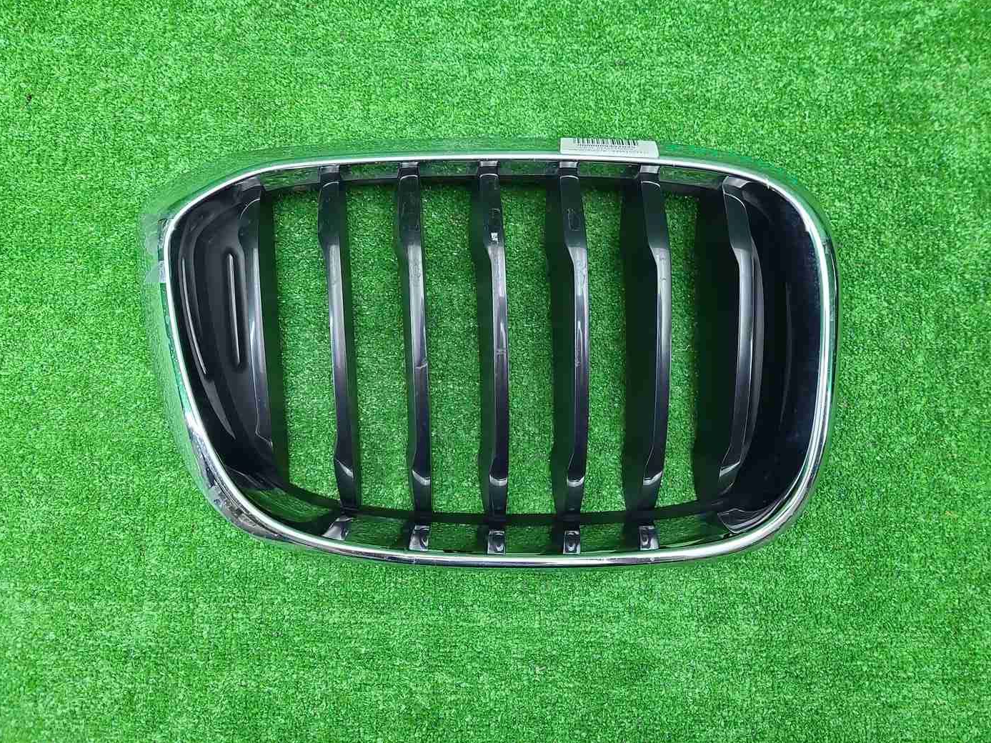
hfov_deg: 65.3
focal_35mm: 27
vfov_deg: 51.3
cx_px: 500
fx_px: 773
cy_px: 359
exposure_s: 1/50
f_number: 1.8
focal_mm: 5.4
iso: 390
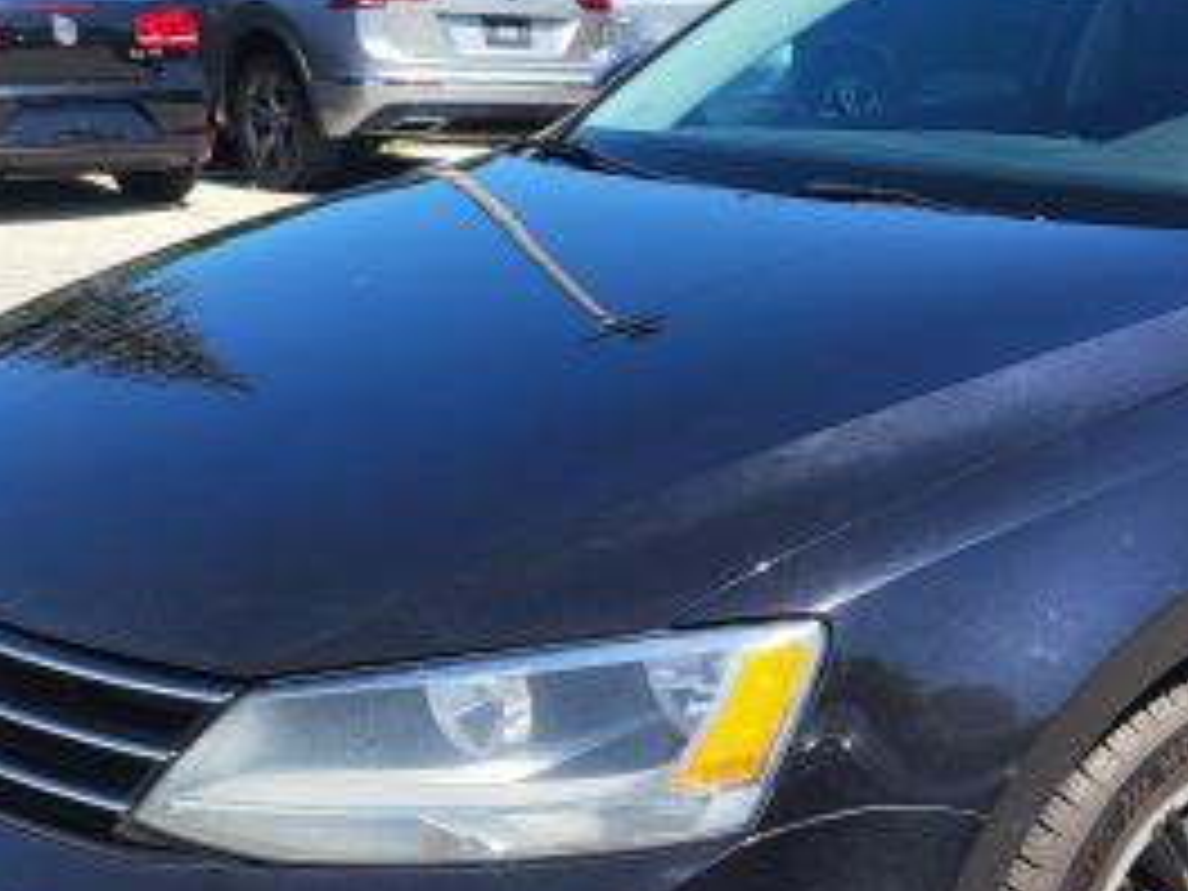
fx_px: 2162
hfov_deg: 29.8
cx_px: 994
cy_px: 662
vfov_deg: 23.1
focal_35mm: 63
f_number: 1.8
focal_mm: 5.4
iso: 40
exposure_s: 1/1650
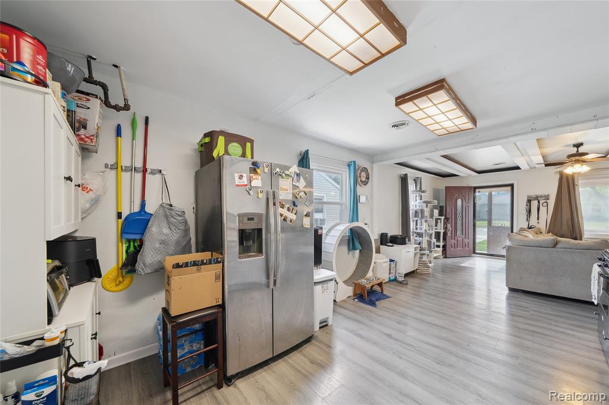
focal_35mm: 12
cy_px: 202
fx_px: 203
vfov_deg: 90.0
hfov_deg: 112.6
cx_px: 304
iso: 500
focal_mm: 12
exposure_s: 1/15
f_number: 8
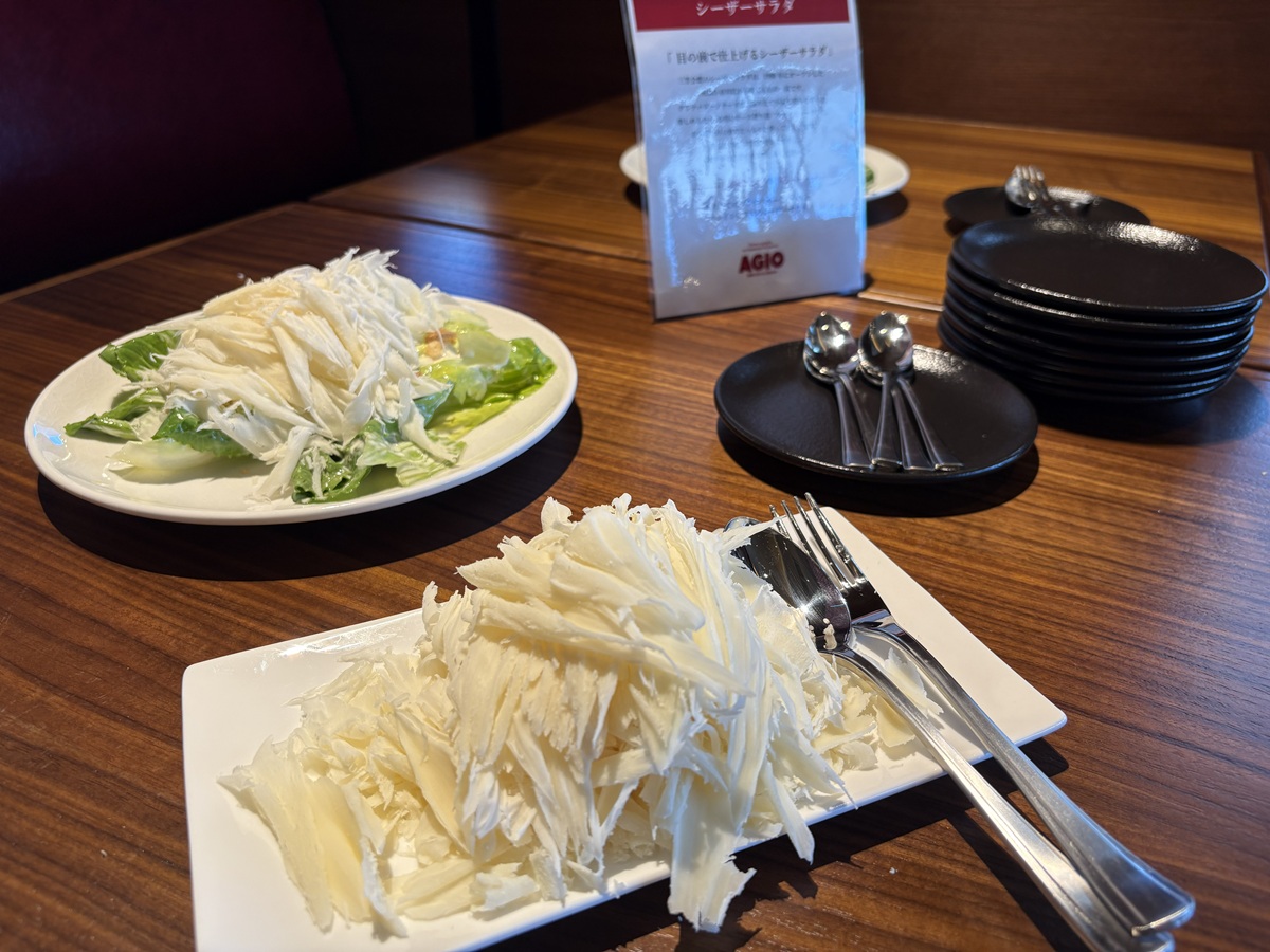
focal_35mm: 26
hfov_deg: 67.3
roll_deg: +0.1
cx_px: 635
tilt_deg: -30.5
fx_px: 954
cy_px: 476
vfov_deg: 53.1
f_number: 1.6
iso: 40
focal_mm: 5.96
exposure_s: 1/100
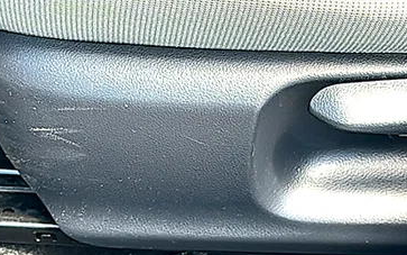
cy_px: 51
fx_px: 1043
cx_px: 219
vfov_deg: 13.8
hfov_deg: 22.1
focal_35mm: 94
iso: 80
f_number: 1.78
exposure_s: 1/571
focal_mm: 6.86
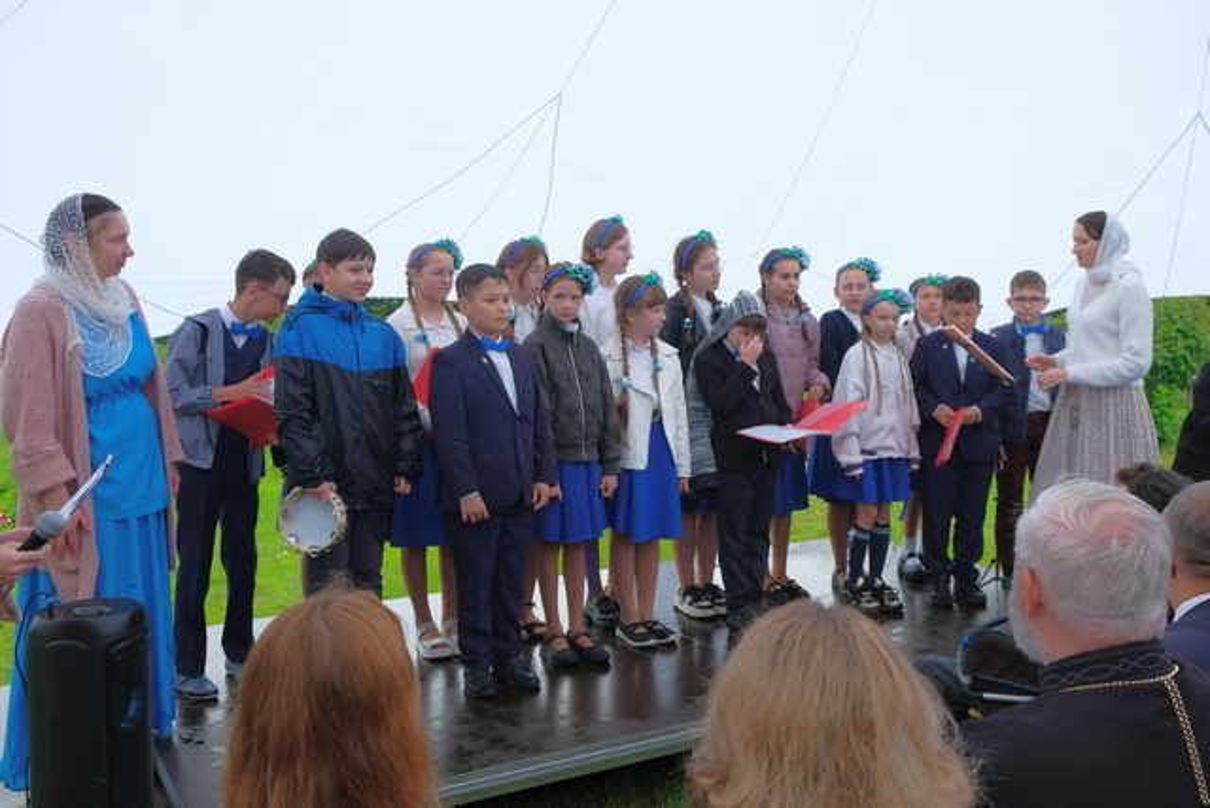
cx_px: 605
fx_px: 1076
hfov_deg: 58.7
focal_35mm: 32
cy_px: 404
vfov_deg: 41.1
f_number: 5.6
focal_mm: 21.4
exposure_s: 1/125
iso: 200
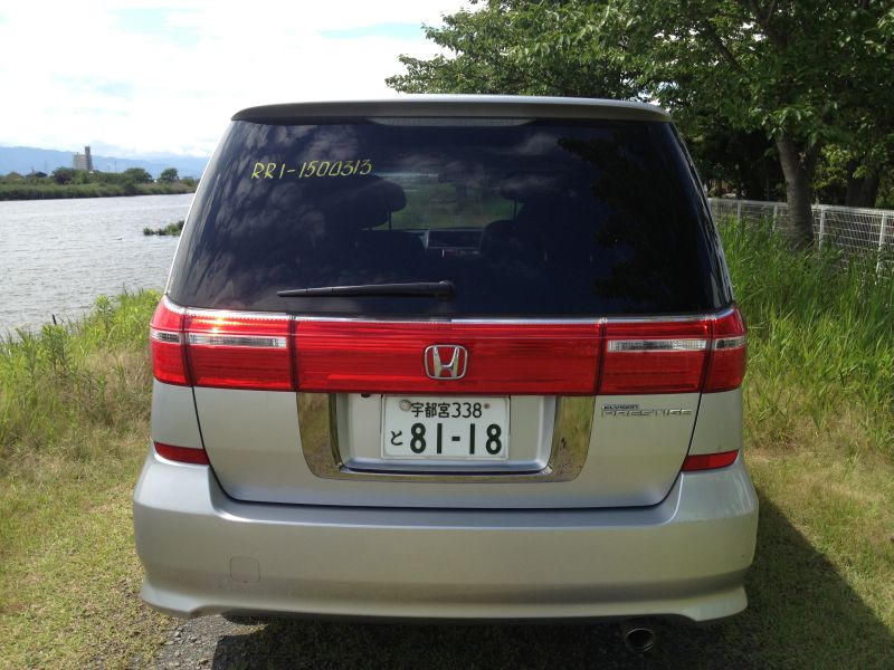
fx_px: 904
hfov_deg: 52.6
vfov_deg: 40.7
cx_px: 447
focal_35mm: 35
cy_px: 335
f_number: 2.4
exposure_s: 1/1175
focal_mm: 4.28
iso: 50
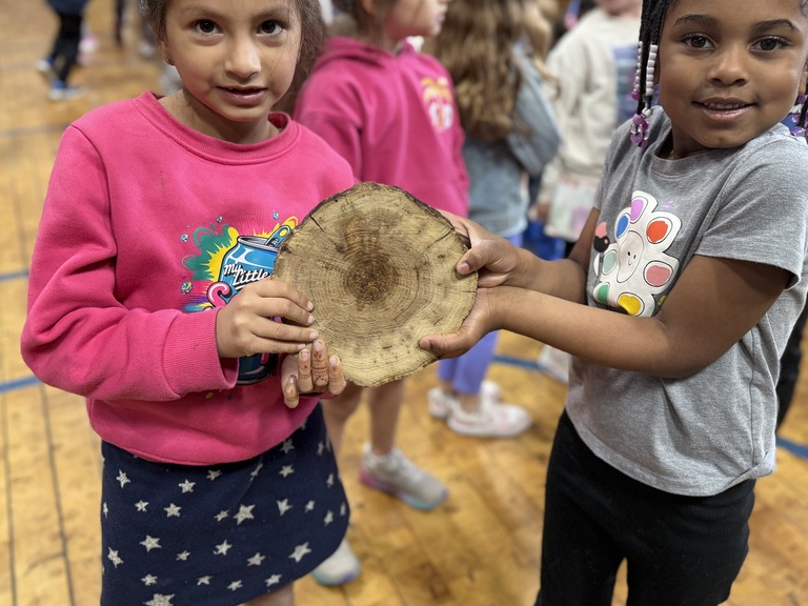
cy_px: 226
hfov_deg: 56.8
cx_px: 415
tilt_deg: -24.0
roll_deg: -0.2
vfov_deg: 43.8
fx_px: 747
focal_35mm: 32
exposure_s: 1/60
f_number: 1.78
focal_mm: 6.76
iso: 250
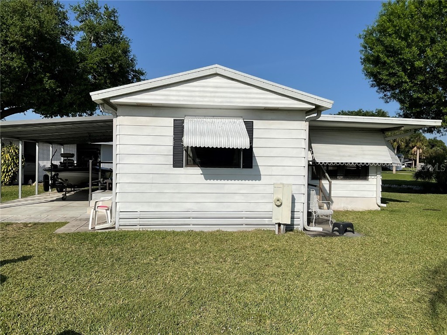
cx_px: 224
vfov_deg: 48.2
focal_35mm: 29
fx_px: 374
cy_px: 168
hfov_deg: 61.7
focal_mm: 3
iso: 16
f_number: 1.8
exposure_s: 1/5263
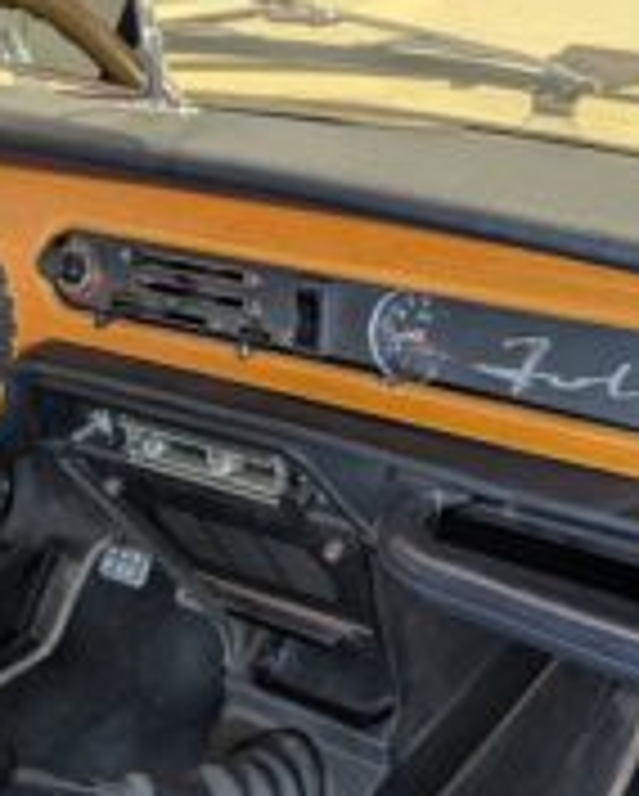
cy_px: 567
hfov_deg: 32.2
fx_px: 1086
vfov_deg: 39.5
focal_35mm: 46
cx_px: 477
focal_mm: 6.9
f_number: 1.68
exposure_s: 1/24.1
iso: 53
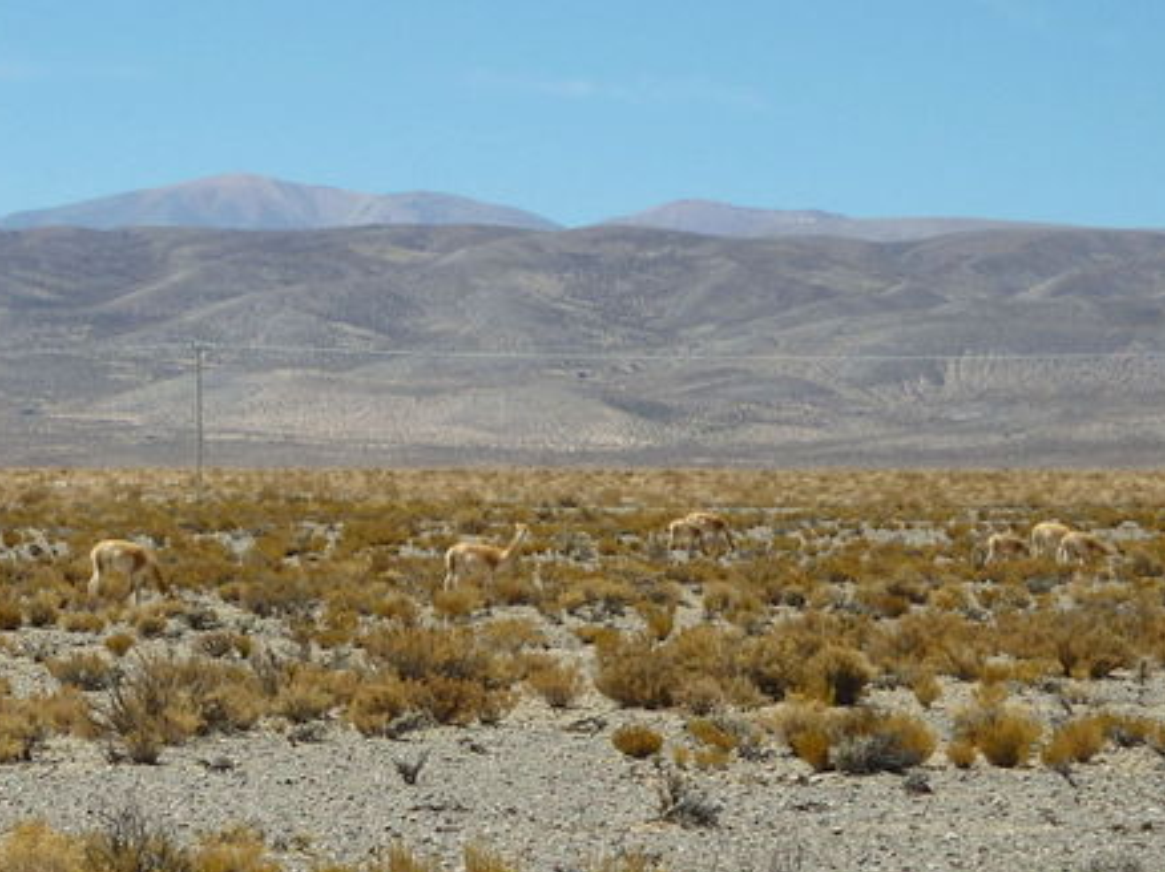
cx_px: 545
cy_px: 432
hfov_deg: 12.4
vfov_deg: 9.3
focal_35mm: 160
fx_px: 5382
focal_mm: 25
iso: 125
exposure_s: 1/500
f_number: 5.9
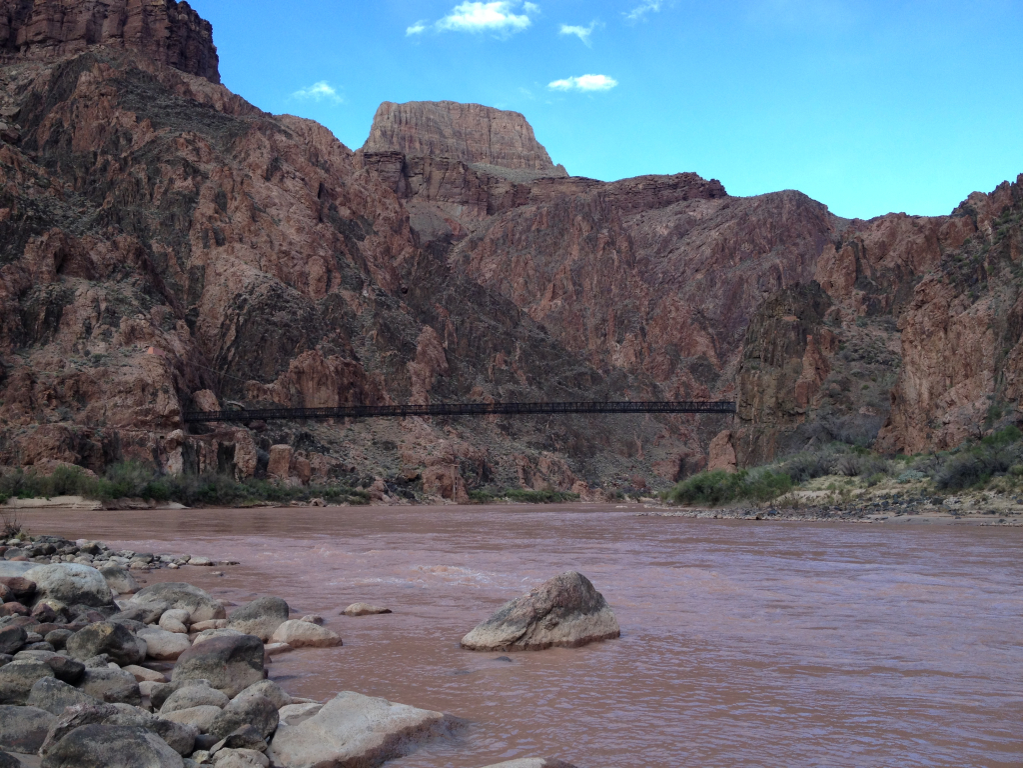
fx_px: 1034
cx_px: 512
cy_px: 384
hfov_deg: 52.6
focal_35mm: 35
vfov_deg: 40.7
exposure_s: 1/308
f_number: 2.4
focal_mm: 4.28
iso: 50
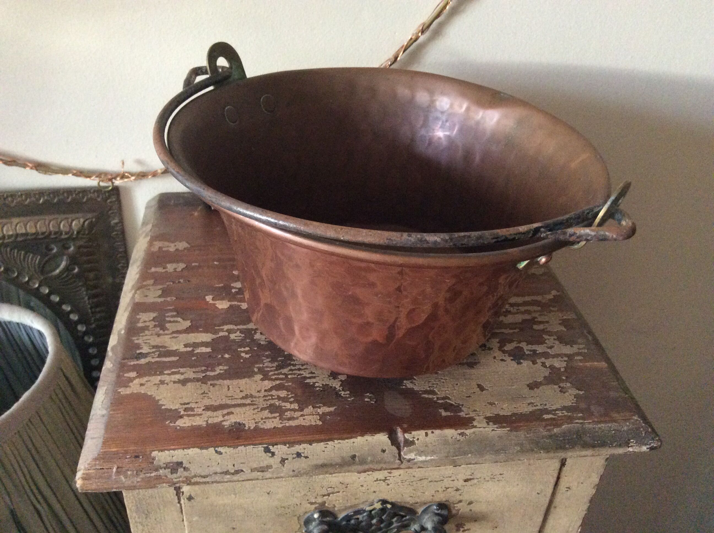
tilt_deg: -35.1
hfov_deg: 56.9
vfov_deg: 44.1
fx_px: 659
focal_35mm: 32
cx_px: 357
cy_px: 266
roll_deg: -2.6
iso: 320
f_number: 2.4
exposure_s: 1/17
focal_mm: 3.3
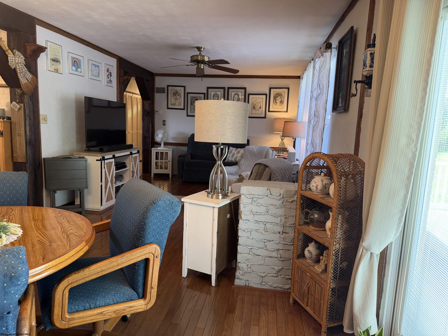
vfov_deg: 56.8
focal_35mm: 24
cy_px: 168
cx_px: 224
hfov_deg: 71.6
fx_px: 311
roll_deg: -1.8
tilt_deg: -9.1
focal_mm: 6.76
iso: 160
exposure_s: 1/60
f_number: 1.78
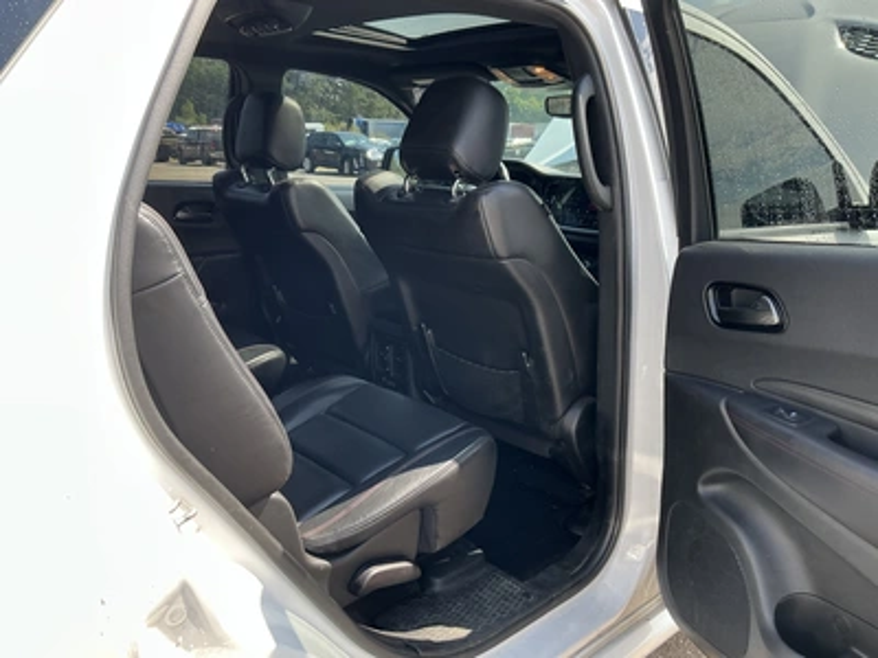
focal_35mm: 28
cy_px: 329
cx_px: 439
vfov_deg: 49.7
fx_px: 710
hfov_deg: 63.4
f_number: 1.8
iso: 20
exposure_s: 1/176
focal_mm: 3
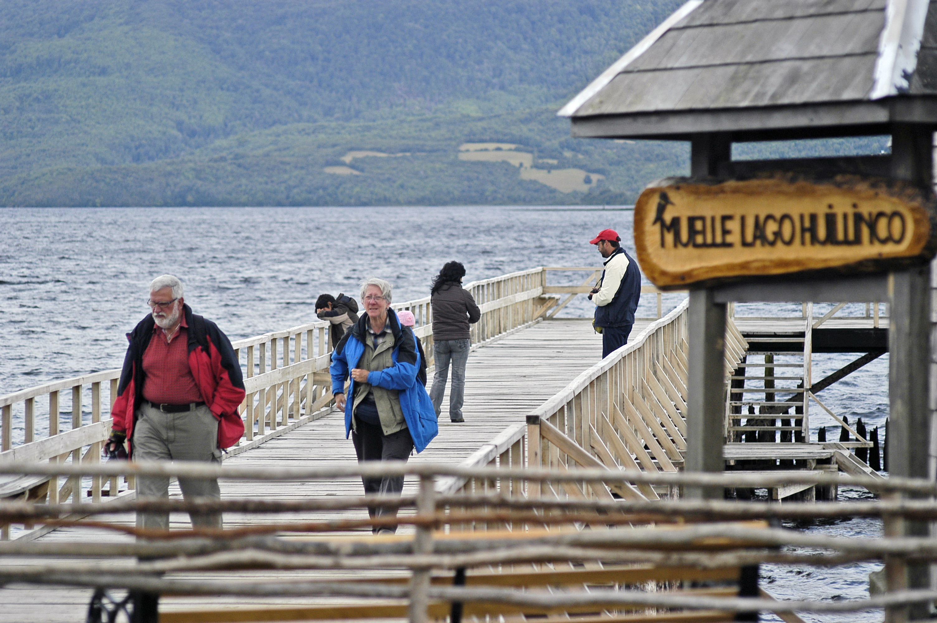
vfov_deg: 7.9
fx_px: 4525
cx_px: 468
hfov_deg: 11.8
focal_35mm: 174
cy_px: 312
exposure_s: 1/1250
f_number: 4.5
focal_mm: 116
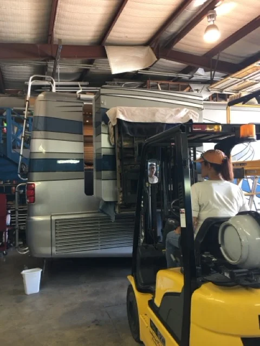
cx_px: 130
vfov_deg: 61.7
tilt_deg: +2.4
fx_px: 290
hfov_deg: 48.2
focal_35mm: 29
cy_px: 173
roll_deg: +2.0
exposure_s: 1/15
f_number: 2.2
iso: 50
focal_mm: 4.15
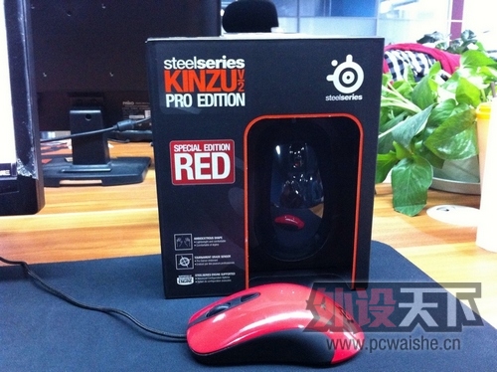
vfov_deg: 40.6
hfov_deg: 52.7
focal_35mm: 35
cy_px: 186
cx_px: 248
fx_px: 502
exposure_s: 1/15
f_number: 2.8
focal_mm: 3.85
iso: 500
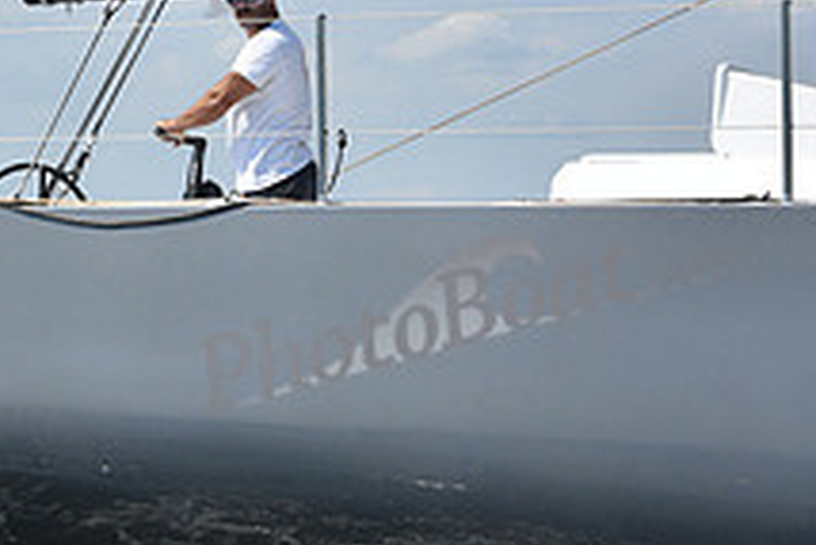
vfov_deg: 7.2
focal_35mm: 190
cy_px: 170
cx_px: 4
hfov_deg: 10.7
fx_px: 4309
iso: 250
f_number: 7.1
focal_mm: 70
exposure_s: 1/1250
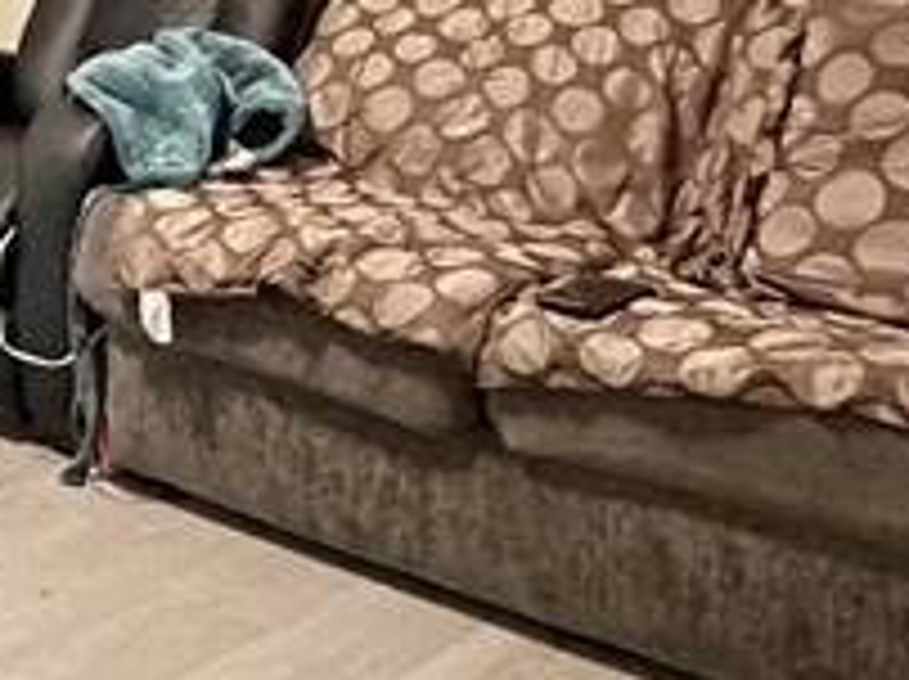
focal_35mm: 71
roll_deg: +0.8
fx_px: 1862
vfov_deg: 20.2
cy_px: 36
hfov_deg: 25.8
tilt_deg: -8.7
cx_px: -32
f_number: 2.2
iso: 800
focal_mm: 2.22
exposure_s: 1/60
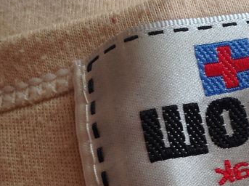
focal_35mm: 102
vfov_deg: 14.3
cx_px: 211
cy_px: 173
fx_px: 732
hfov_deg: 19.0
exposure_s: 1/40
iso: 64
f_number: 2.4
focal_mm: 4.28
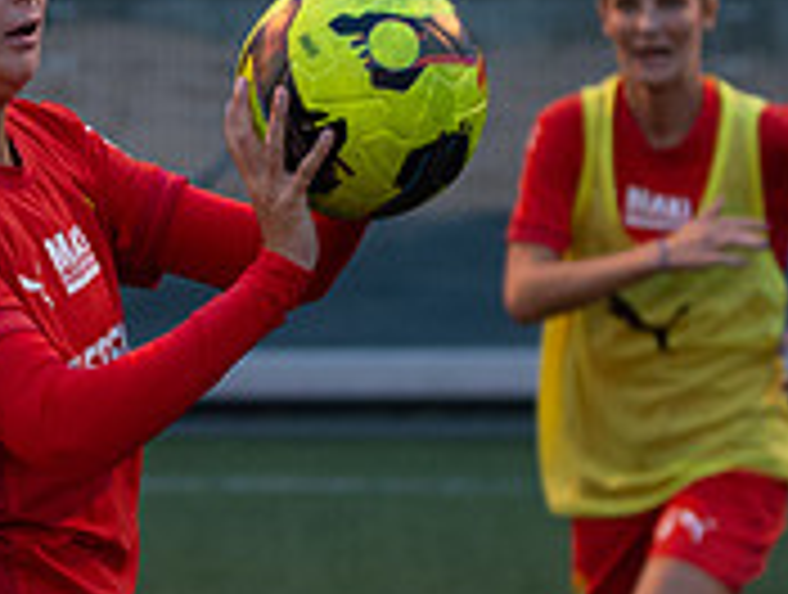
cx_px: 122
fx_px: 5361
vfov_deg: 6.3
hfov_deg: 8.4
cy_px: 122
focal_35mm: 235
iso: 5000
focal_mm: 70
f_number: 3.2
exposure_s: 1/640
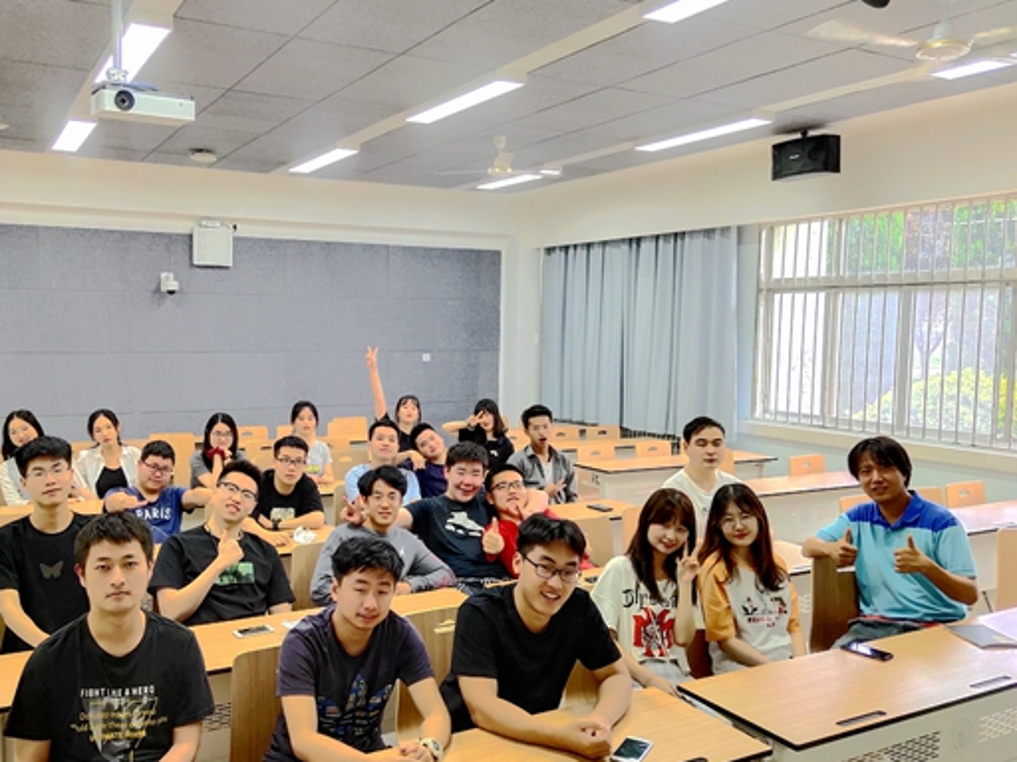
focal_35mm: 34
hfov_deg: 53.7
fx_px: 999
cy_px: 387
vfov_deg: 41.8
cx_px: 423
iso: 271
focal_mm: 4.27
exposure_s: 1/100
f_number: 1.8
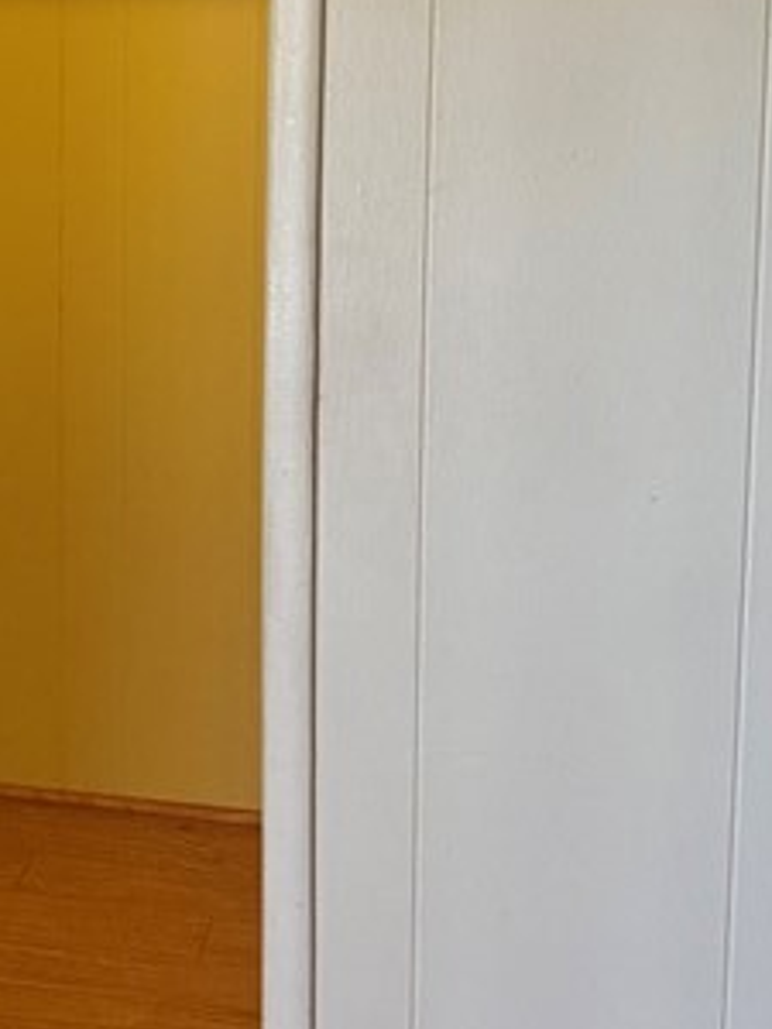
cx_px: -364
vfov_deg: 23.7
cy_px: 340
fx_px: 2438
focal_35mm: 82
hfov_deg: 16.5
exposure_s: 1/60
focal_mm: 6.76
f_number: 1.78
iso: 250
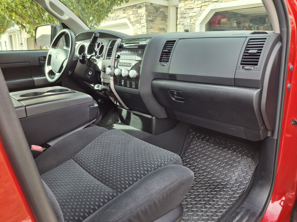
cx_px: 148
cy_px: 111
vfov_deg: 54.9
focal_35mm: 25
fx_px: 214
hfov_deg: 69.4
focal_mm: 4.69
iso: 32
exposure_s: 1/122
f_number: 1.8
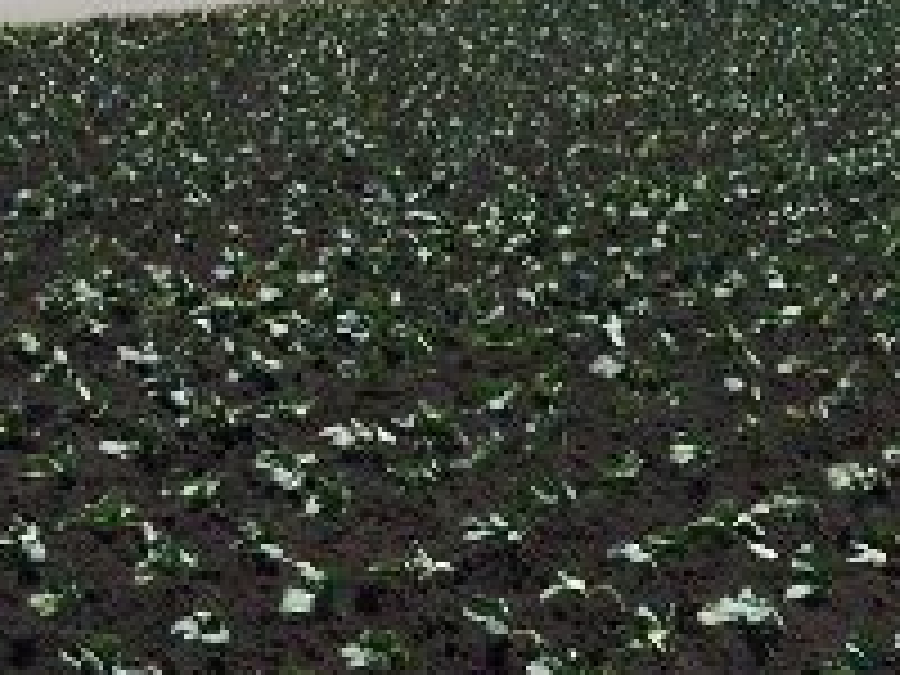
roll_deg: -1.0
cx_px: 760
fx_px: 3016
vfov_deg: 12.1
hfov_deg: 16.8
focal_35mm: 116
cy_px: -356
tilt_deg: +4.6
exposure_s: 1/1721
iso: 32
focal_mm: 4.15
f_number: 2.2
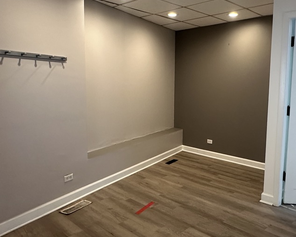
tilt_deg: -6.4
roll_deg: -1.7
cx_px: 187
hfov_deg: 56.4
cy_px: 114
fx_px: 272
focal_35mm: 31
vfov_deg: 47.1
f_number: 2.2
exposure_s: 1/120
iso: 320
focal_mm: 2.22
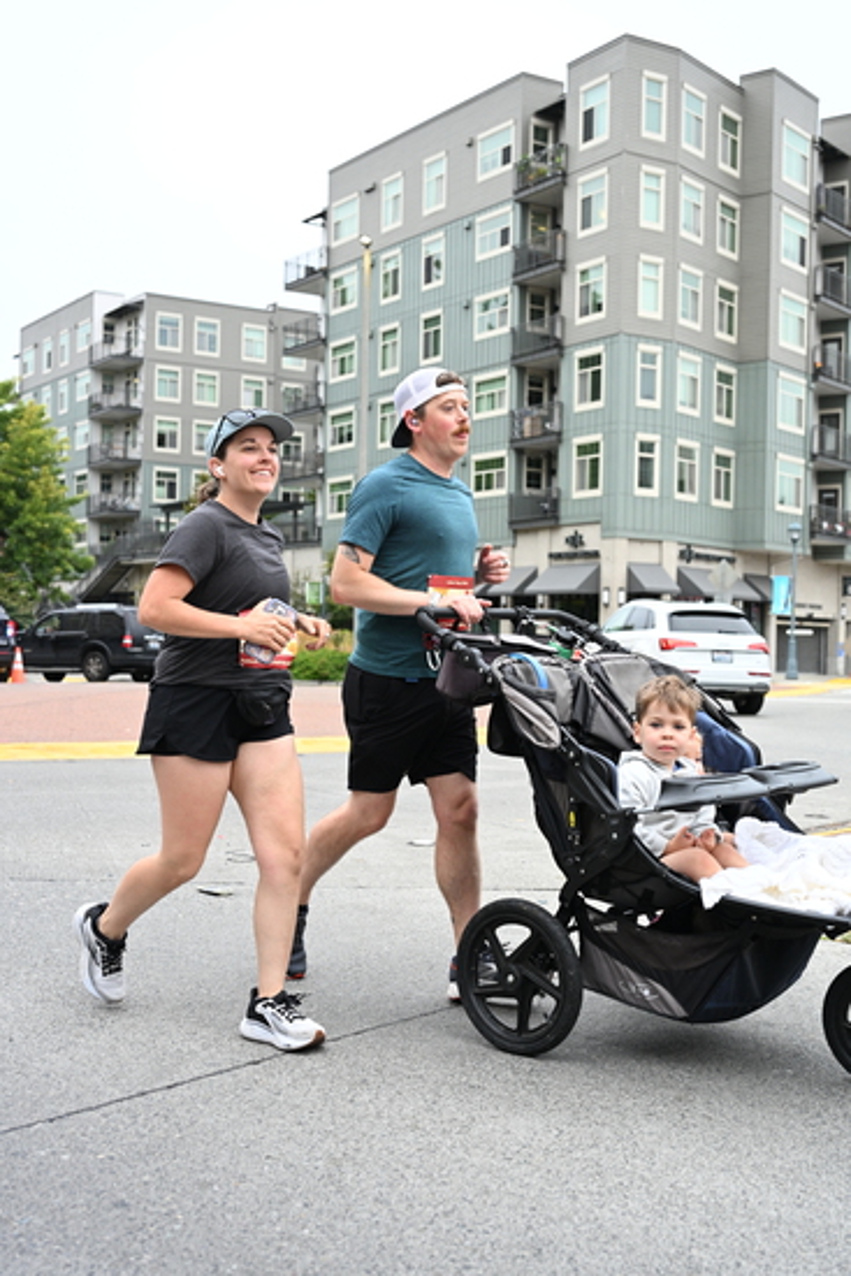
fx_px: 1488
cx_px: 426
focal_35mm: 42
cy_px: 638
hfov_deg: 31.9
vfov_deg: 46.4
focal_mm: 42
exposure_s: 1/640
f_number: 4
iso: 1600
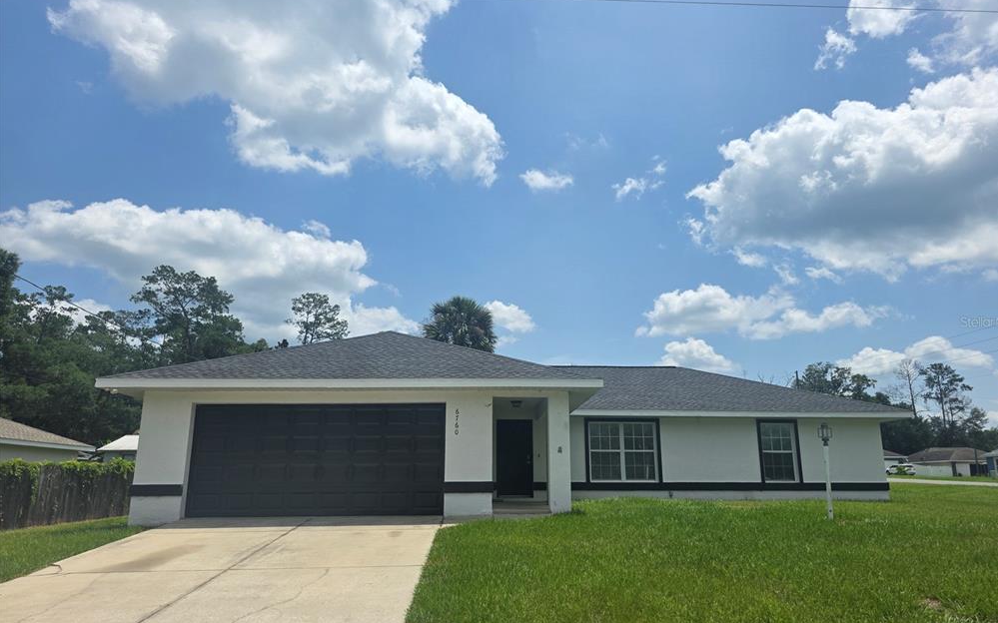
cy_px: 321
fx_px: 680
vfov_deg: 49.3
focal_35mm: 25
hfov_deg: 72.5
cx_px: 509
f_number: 1.7
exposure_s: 1/7944
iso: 64
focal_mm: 6.3
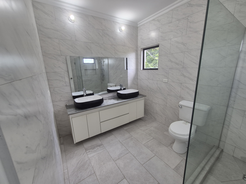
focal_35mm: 13
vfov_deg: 89.9
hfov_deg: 106.2
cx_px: 123
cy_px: 92
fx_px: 92
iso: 64
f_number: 2.2
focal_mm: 2.2
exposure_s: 1/60
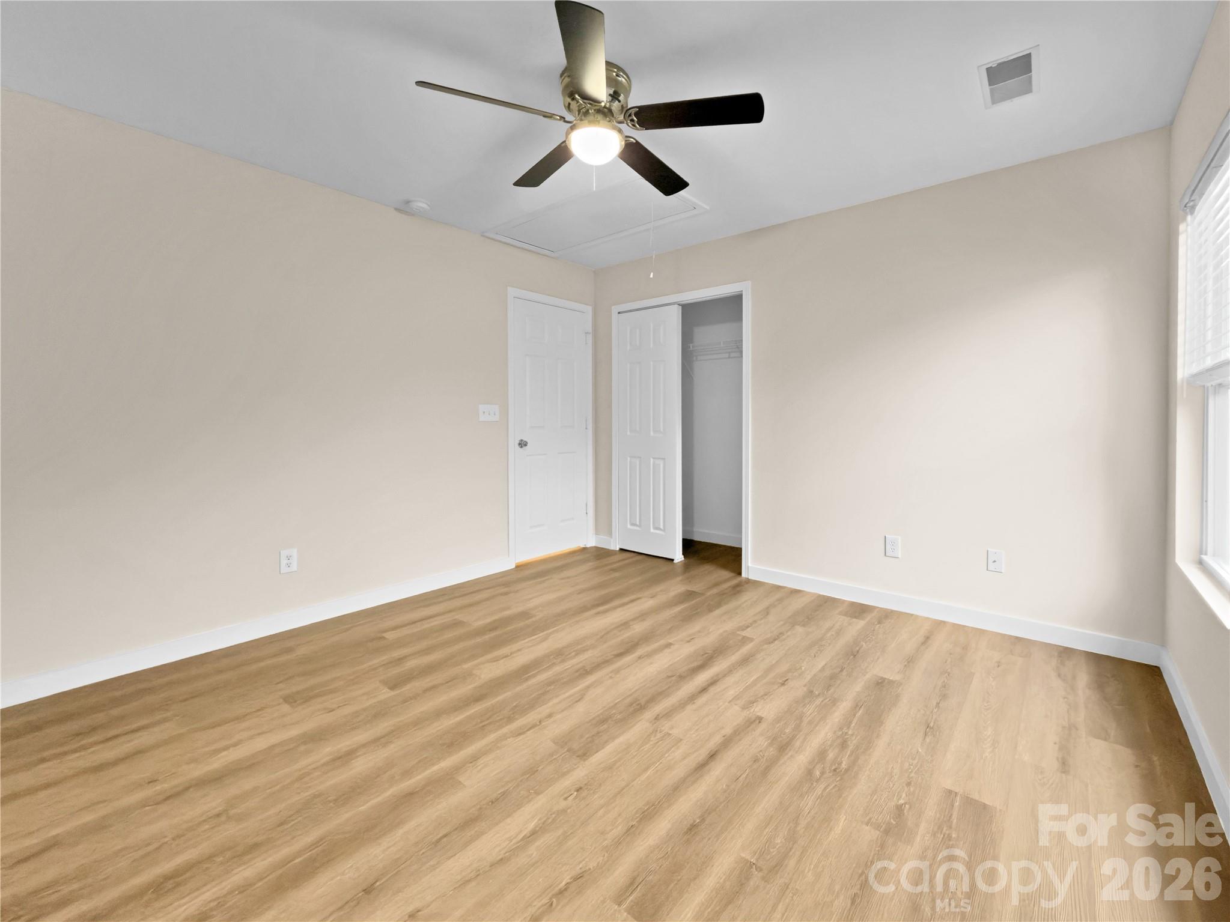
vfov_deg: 85.7
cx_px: 615
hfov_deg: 102.1
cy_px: 461
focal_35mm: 14
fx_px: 497
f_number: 2.2
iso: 160
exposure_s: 1/30
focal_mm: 2.22
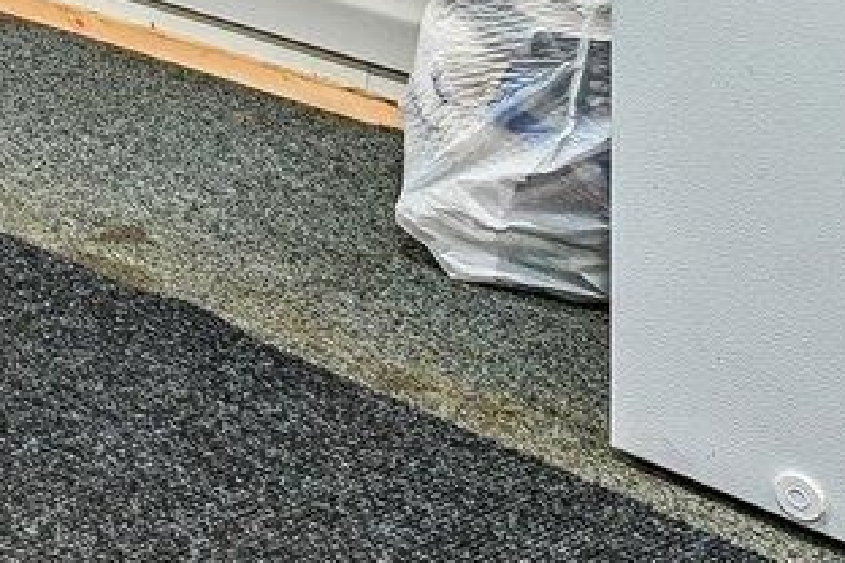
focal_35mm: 105
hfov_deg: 14.2
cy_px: -748
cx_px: -1110
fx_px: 2464
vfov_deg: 11.1
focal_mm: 16
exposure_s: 1/3.33
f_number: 8
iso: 400
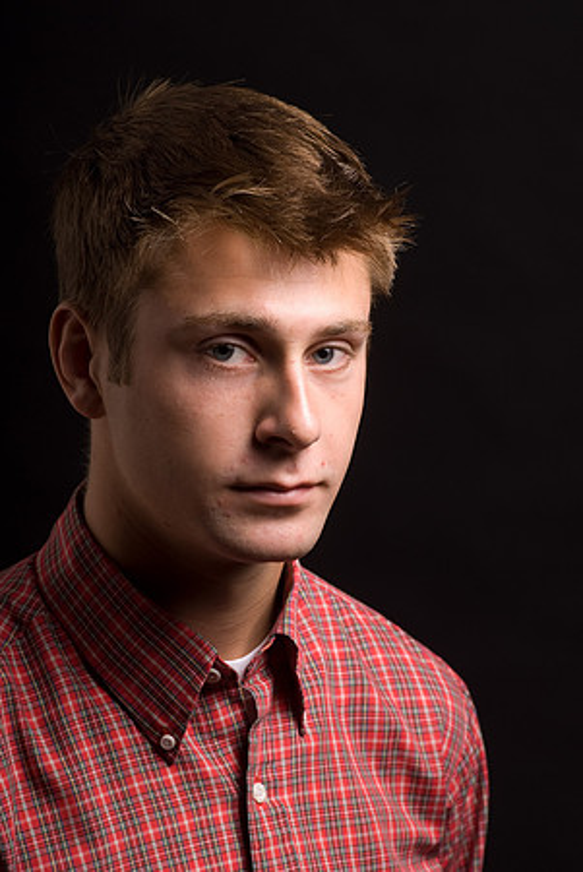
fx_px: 5271
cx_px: 292
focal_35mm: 218
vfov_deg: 9.5
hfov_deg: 6.3
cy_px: 436
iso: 100
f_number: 8
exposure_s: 1/250
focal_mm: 145
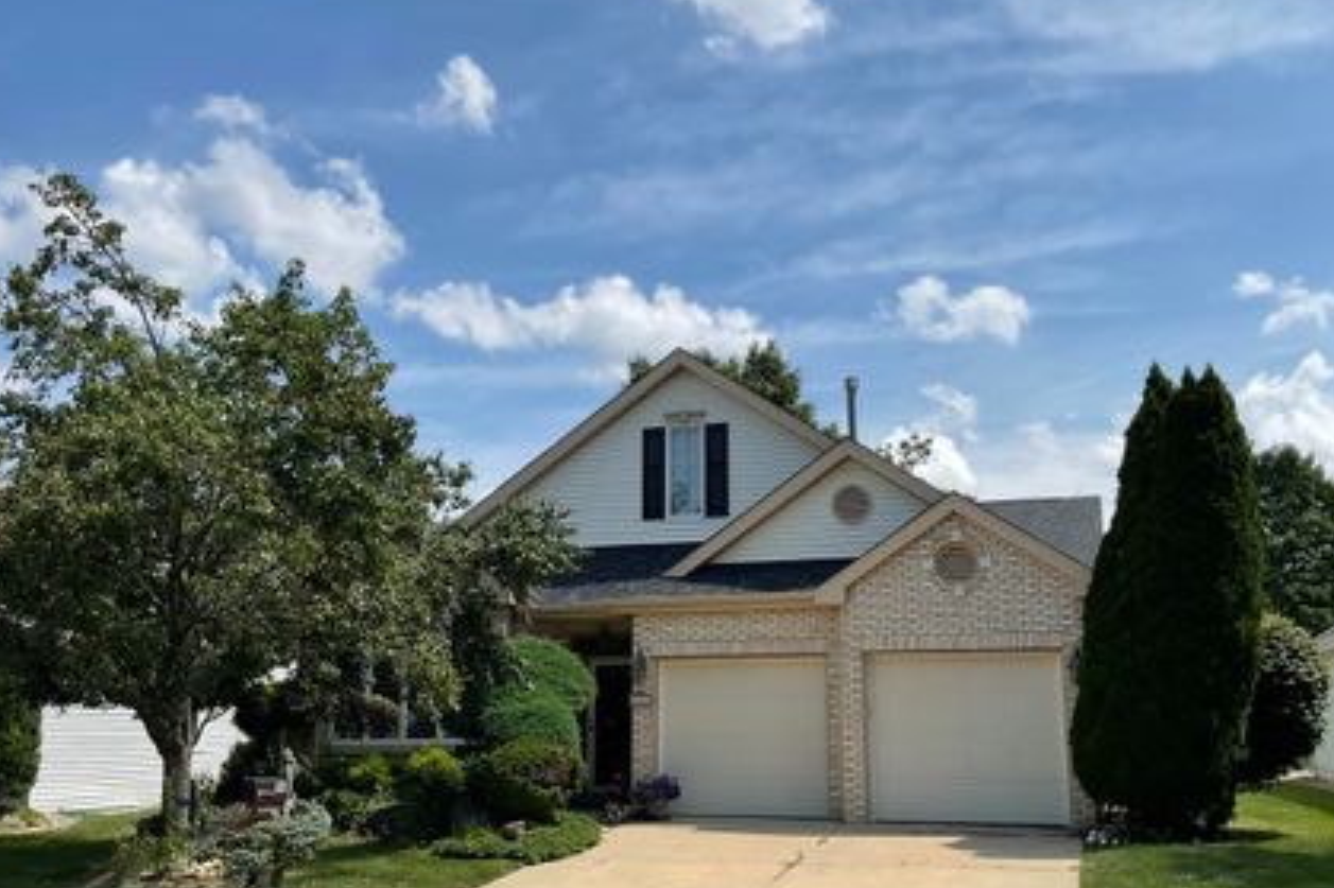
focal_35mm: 36
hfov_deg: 53.1
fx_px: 1333
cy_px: 501
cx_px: 704
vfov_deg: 36.8
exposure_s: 1/2227
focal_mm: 3
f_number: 1.8
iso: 16
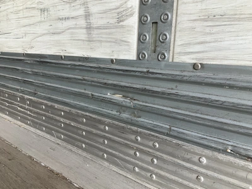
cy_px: 94
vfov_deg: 48.2
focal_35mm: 29
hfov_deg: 61.7
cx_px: 126
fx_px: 211
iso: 64
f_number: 1.8
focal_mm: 3
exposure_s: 1/122
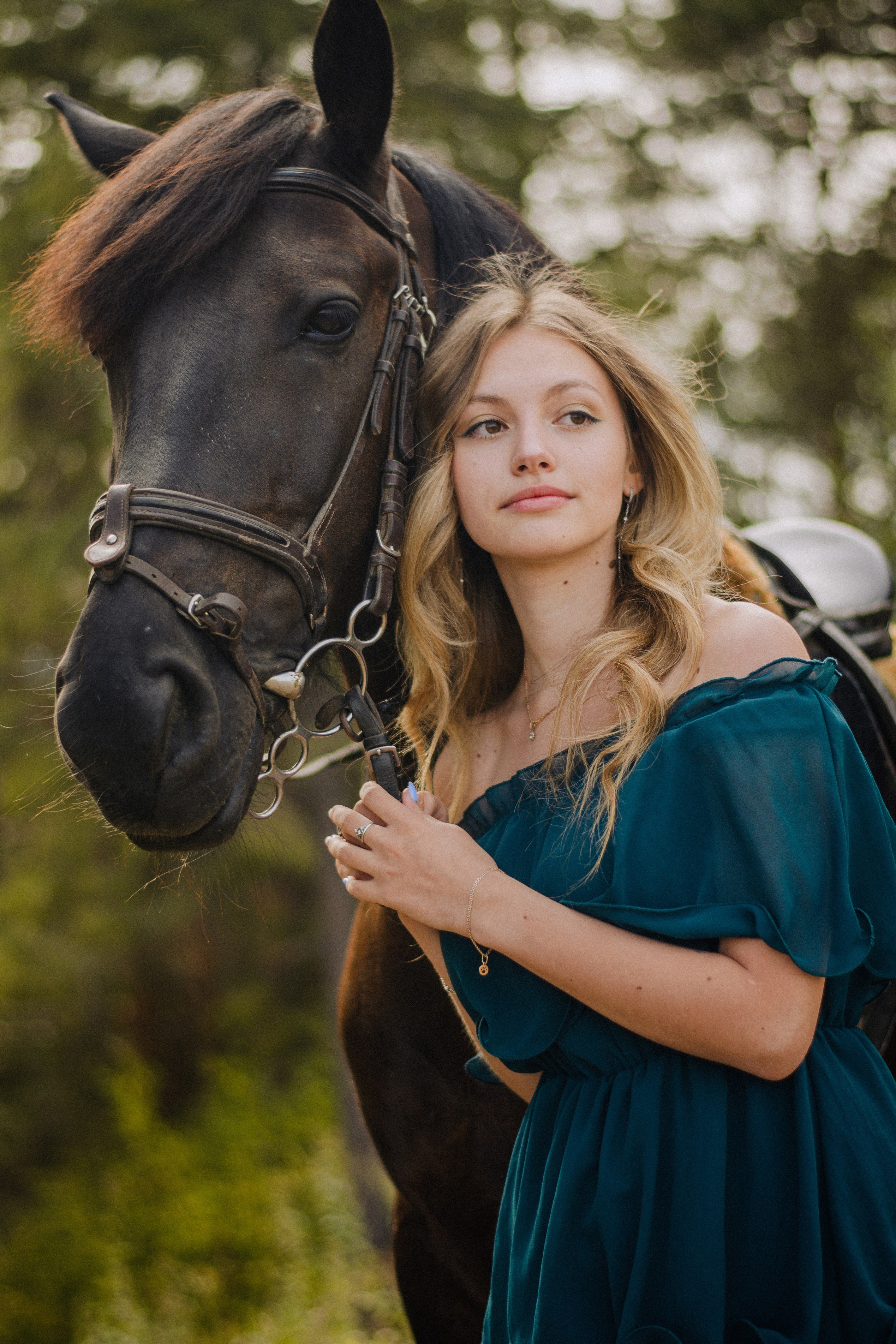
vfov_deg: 26.7
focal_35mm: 76
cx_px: 451
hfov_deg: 17.9
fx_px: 2837
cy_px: 675
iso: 100
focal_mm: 50
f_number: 1.8
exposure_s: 1/640
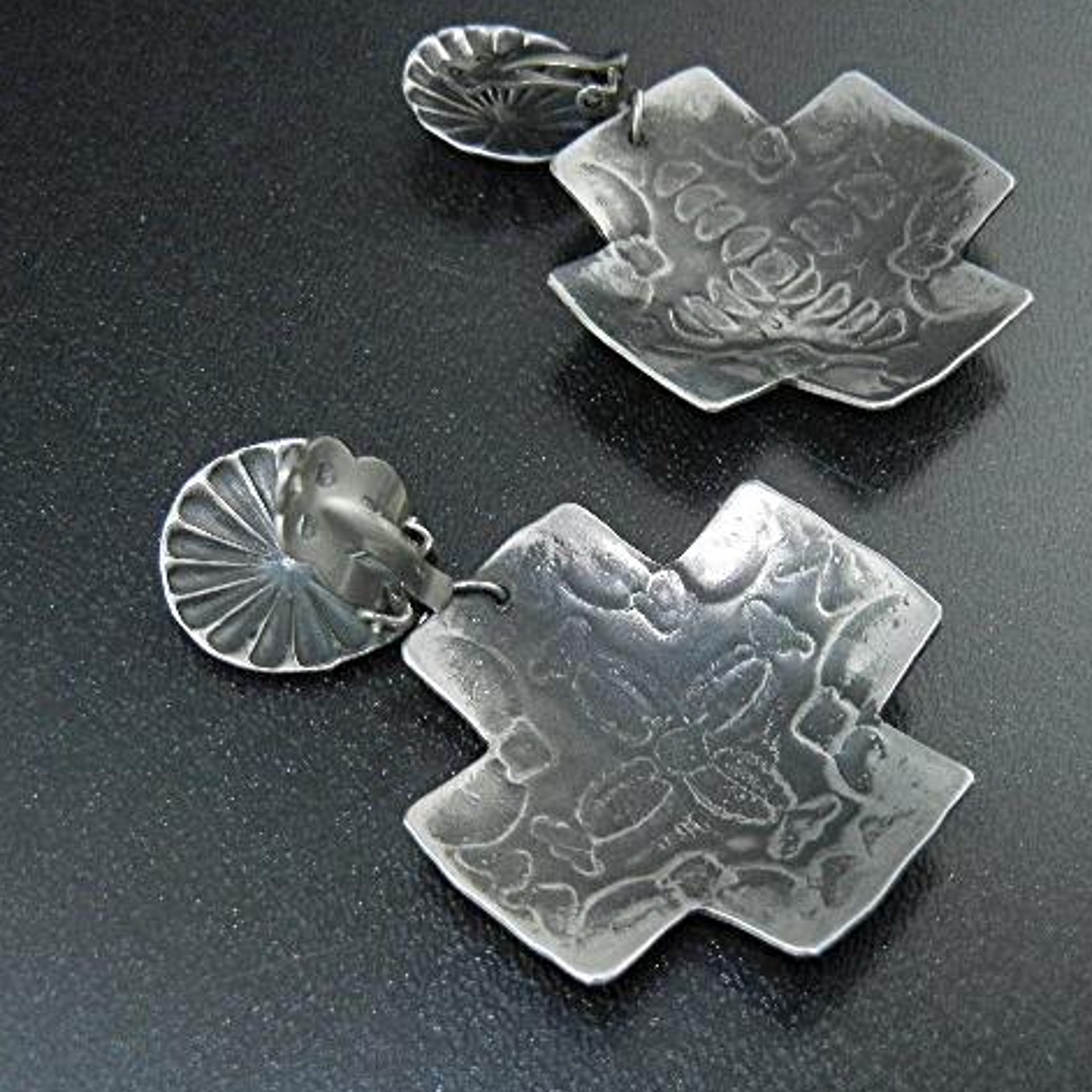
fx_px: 1927
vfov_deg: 31.6
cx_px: 631
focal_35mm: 54
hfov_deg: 31.6
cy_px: 549
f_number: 7.6
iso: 748
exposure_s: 1/30
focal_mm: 8.1
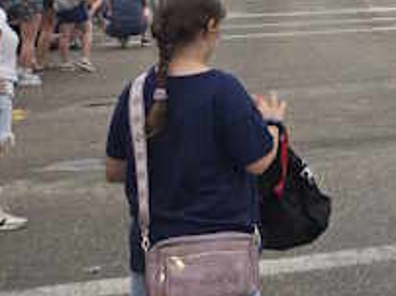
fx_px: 1303
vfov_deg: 12.6
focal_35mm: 114
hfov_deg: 13.2
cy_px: -80
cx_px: 929
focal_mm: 5.4
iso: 25
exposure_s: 1/852
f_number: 1.8
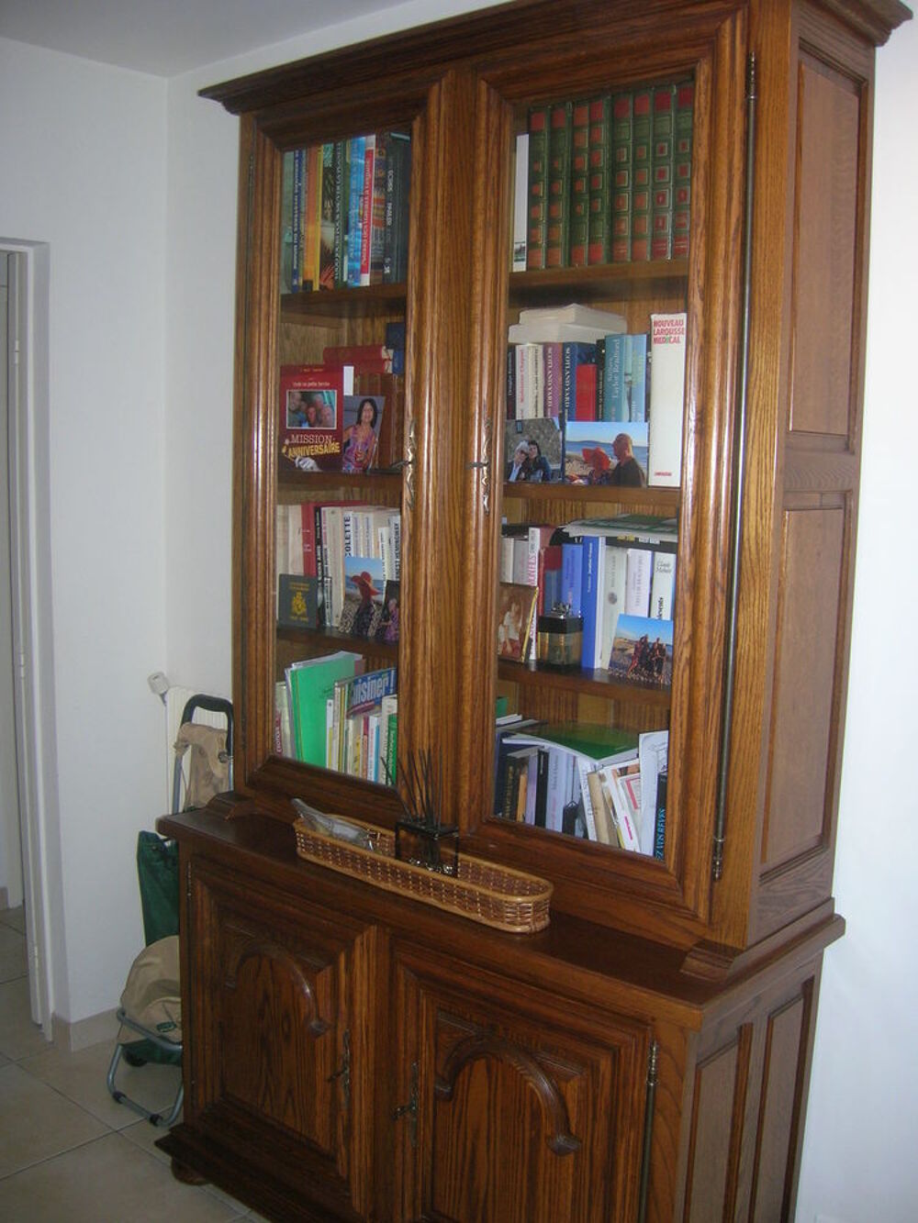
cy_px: 612
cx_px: 459
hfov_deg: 41.8
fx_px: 1202
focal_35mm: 34
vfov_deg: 54.0
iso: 89
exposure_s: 1/60.1
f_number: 2.9
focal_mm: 5.7
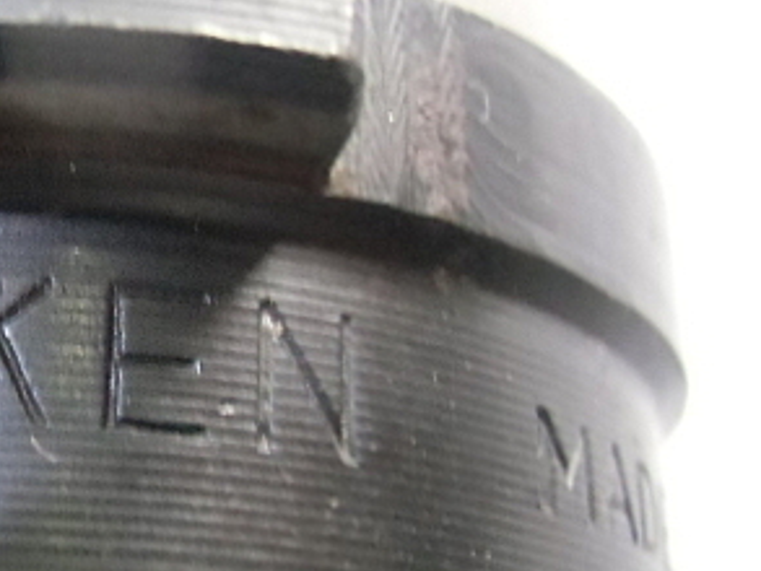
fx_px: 1584
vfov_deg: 20.4
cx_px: 8
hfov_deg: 25.7
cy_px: 350
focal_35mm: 72
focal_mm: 5.93
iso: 800
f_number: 3.7
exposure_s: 1/30
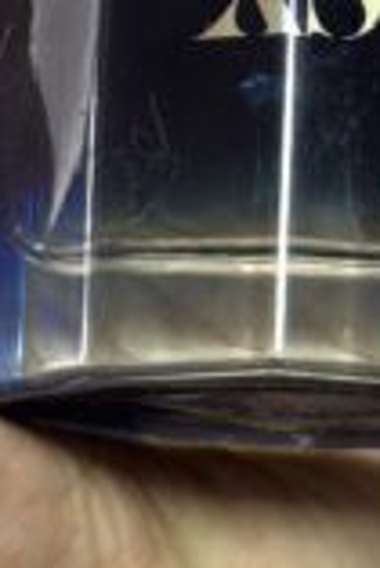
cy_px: -63
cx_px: 282
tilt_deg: -15.2
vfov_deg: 11.1
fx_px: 2875
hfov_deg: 7.6
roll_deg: -2.5
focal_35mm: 182
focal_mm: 6.76
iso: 80
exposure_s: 1/50
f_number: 1.78
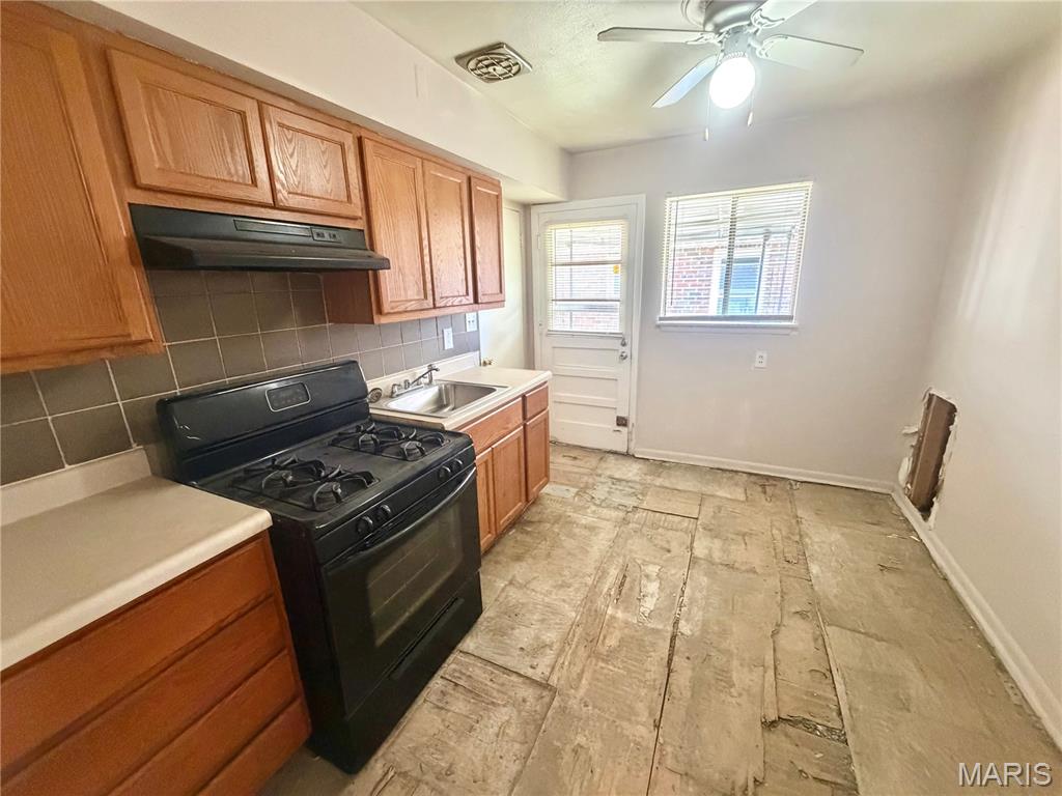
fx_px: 430
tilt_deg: -16.3
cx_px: 531
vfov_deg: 85.7
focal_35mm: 14
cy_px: 398
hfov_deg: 102.1
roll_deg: +1.9
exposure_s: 1/60
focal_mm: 2.22
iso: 800
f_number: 2.2
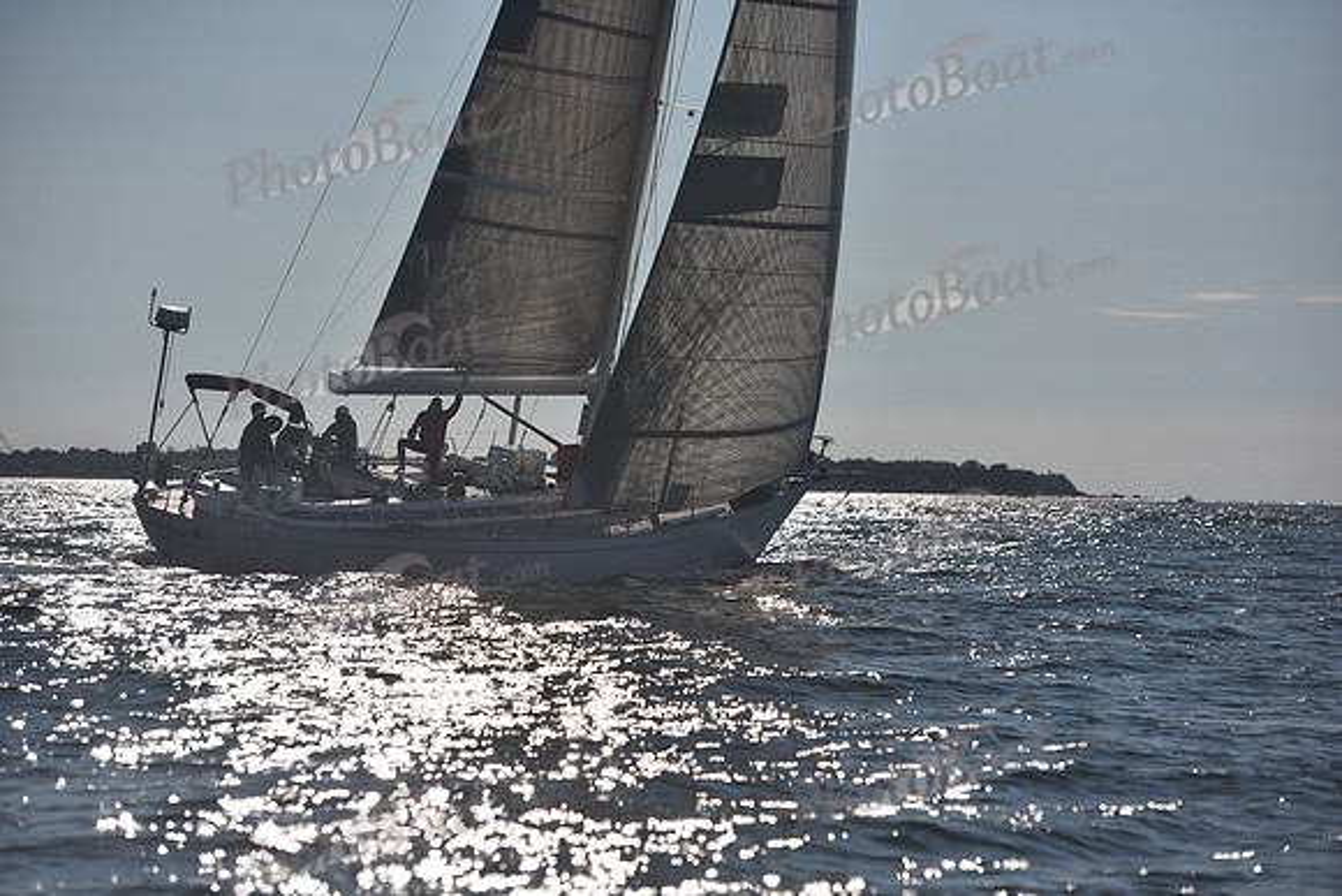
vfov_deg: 11.4
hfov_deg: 17.1
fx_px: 4474
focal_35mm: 120
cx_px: 671
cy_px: 448
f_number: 4.5
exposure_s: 1/6400
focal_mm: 120
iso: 250
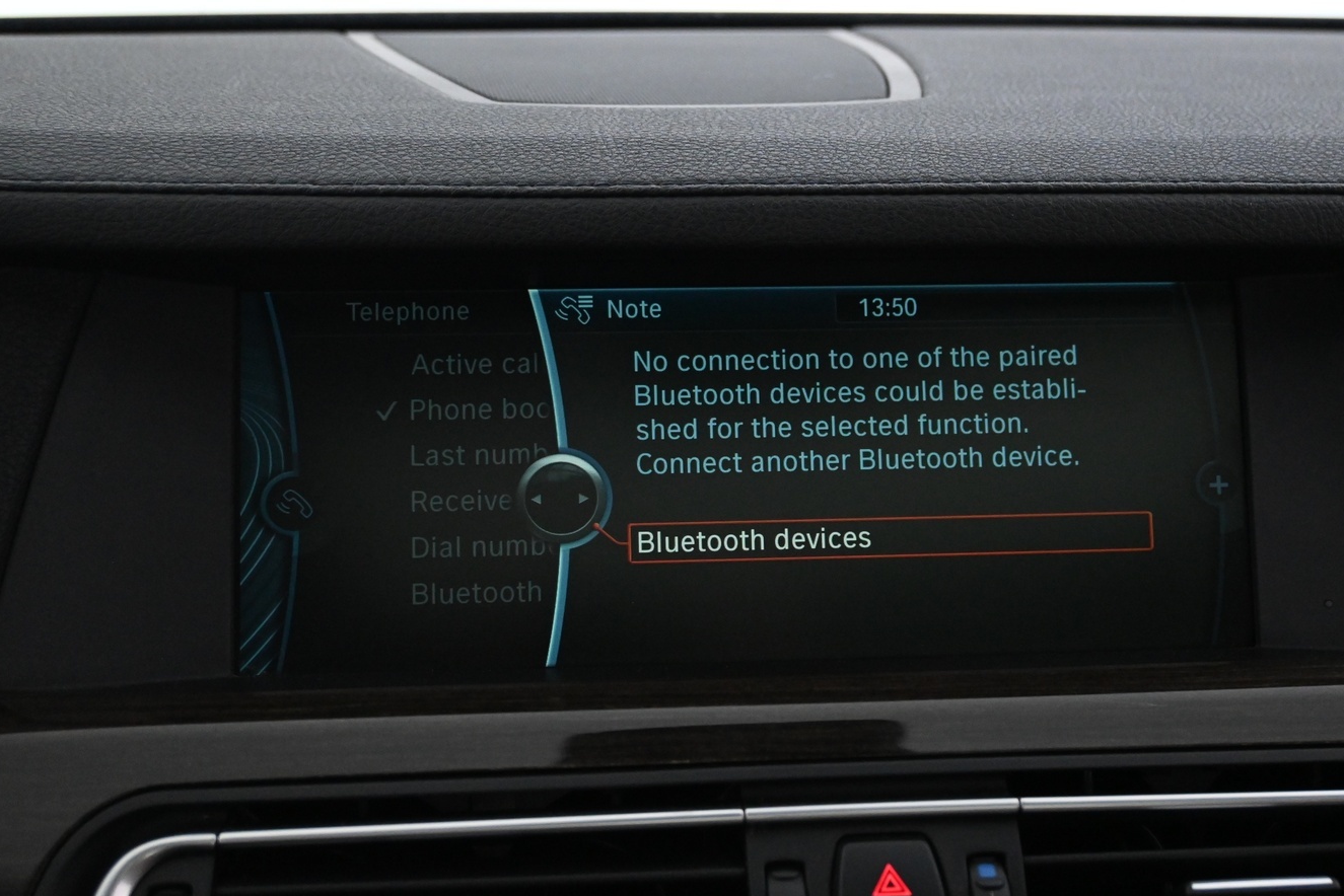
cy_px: 478
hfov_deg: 43.6
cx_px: 769
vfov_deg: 29.9
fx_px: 1677
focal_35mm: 45
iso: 3600
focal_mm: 24.5
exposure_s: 1/40
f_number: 4.2
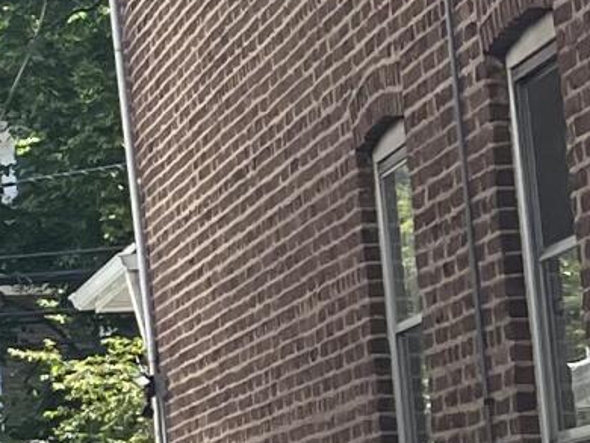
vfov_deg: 7.4
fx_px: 3411
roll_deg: -0.6
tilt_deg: +11.4
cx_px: -1086
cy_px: 11
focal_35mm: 200
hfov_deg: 8.5
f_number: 1.5
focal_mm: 5.7
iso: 50
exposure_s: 1/1838
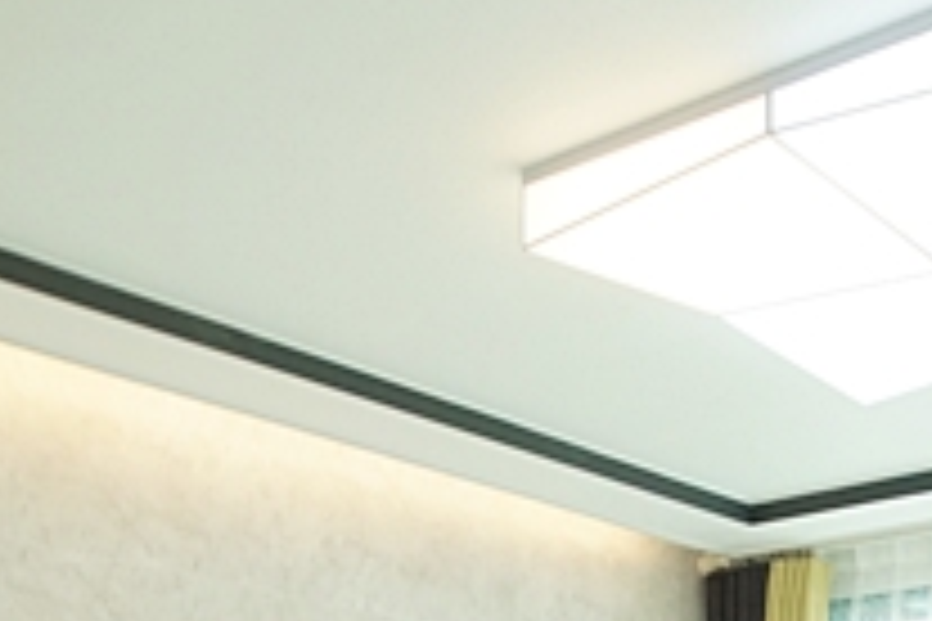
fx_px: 1501
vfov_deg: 20.3
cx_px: 819
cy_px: 914
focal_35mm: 58
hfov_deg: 32.9
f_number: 4
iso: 800
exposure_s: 1/500
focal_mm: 10
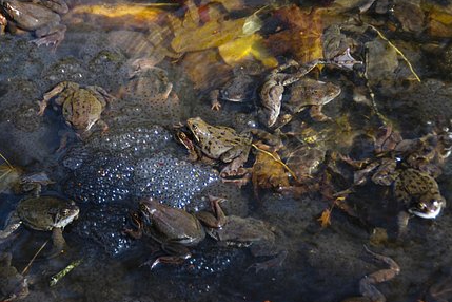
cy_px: 143
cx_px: 184
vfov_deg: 8.5
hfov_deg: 12.8
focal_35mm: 161
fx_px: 2021
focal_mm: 90
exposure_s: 1/90
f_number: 5.6
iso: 200
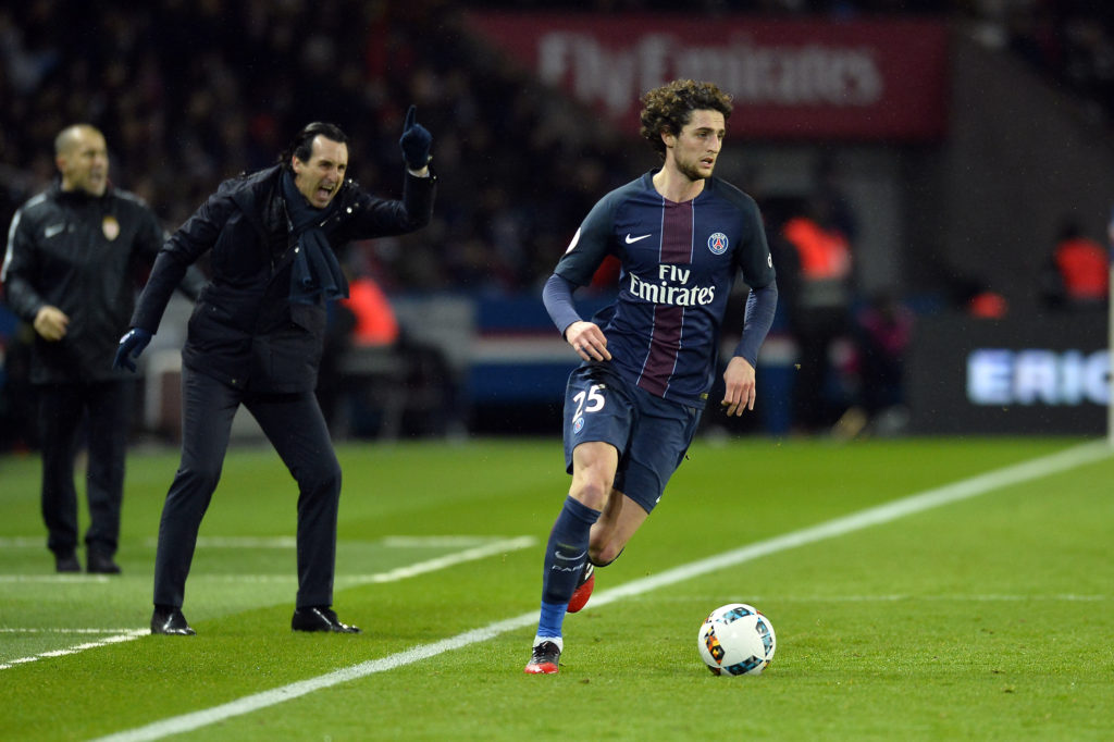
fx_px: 12373
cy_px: 371
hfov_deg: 5.2
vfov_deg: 3.4
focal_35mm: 400
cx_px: 557
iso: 3200
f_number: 3.5
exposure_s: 1/2000
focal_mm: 400
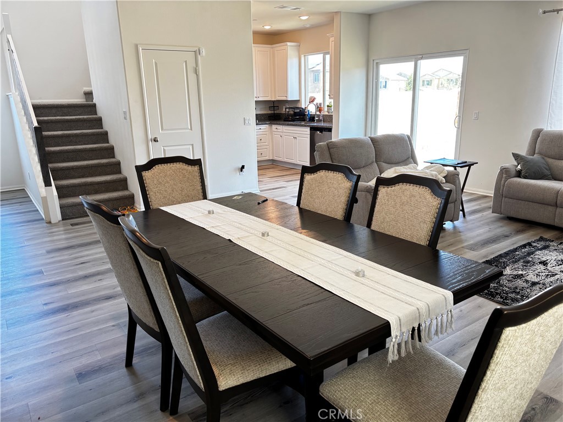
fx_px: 423
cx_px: 282
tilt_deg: -15.6
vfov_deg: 53.1
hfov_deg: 67.3
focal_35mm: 26
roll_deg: +1.3
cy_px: 211
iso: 80
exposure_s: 1/60
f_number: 1.6
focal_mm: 5.96
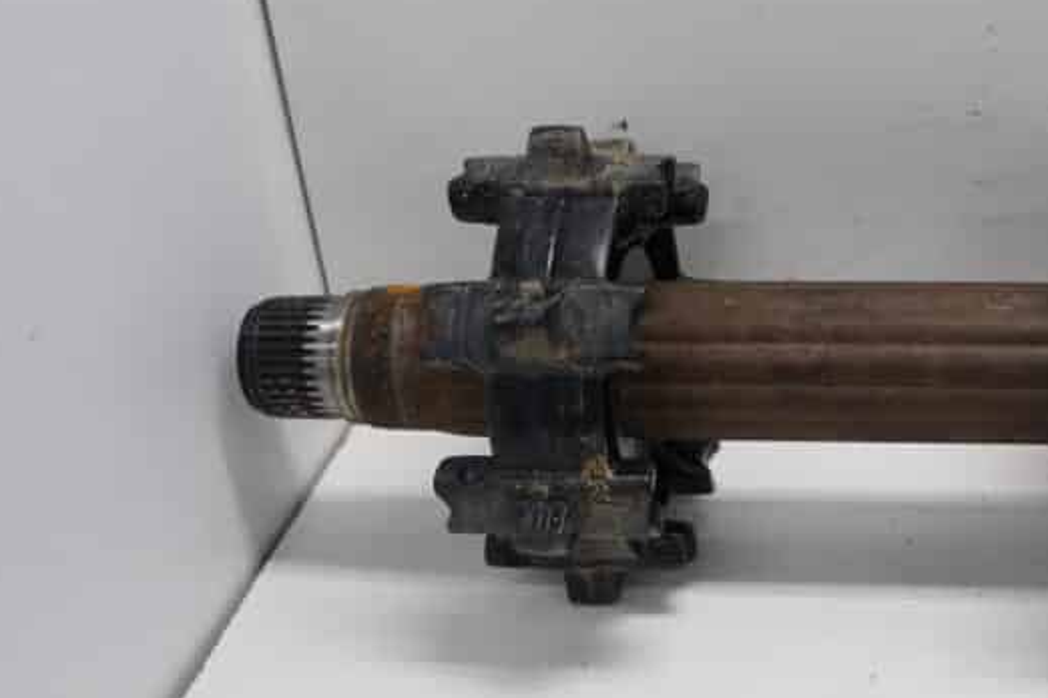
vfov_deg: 25.4
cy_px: 464
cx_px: 869
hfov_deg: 36.0
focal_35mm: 53
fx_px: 1543
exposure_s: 1/60
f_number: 4
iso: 160
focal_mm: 18
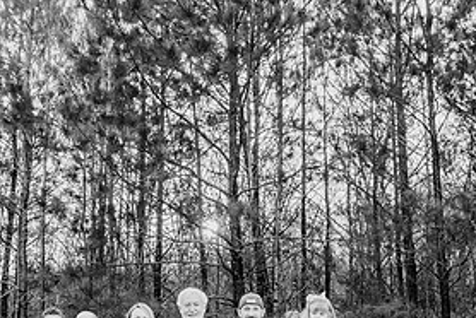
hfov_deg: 34.4
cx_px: 205
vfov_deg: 22.8
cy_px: 289
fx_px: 768
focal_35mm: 58
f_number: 4
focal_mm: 24
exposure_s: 1/800
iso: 800
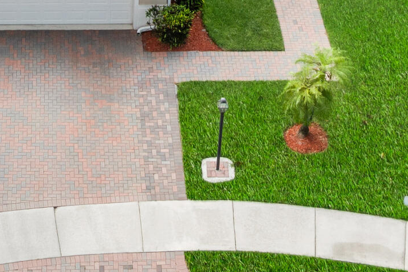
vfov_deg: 11.2
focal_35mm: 118
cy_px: -125
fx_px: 1337
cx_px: 60
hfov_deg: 17.2
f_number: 6.3
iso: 100
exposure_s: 1/160
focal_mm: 10.26
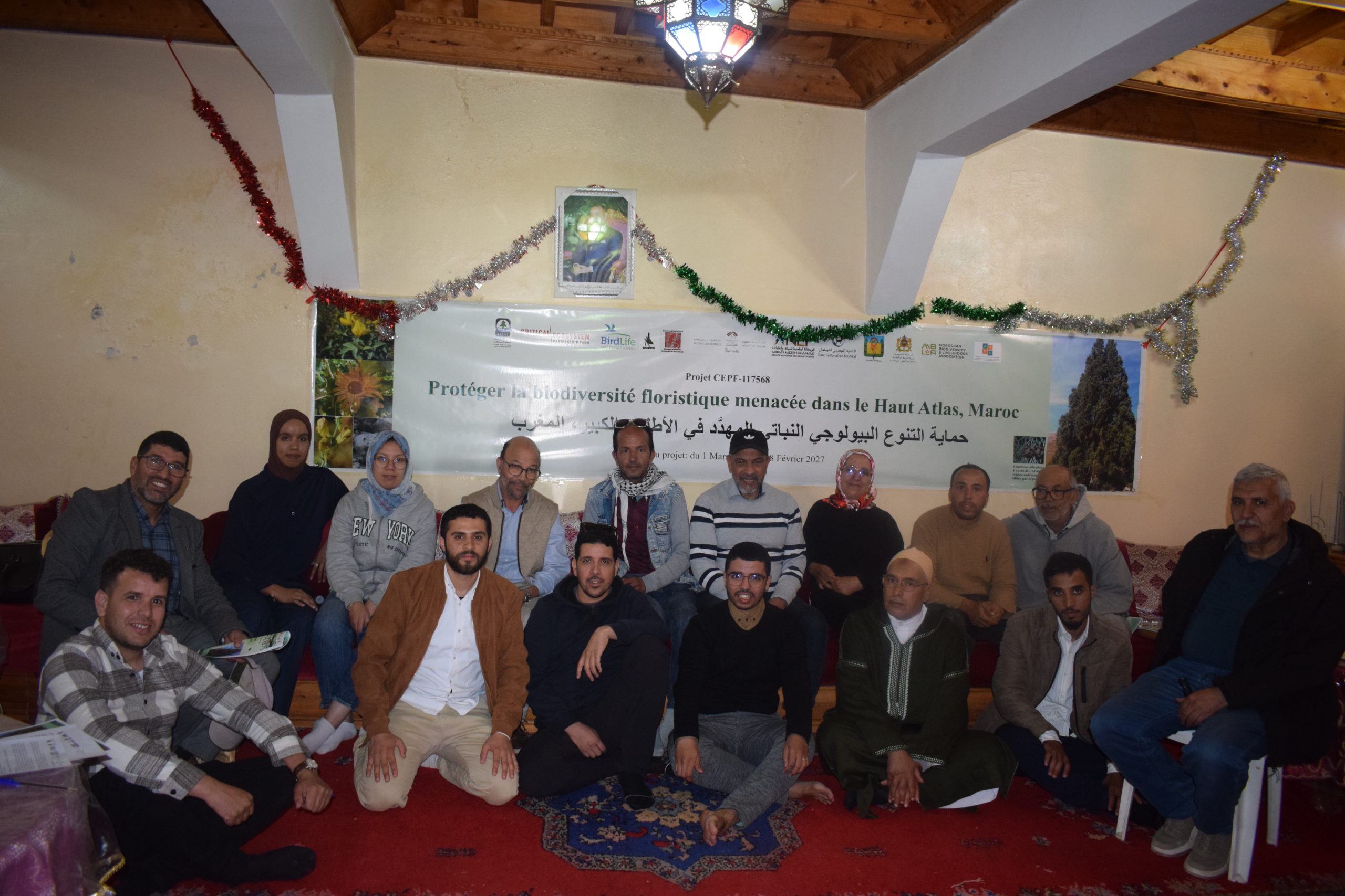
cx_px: 672
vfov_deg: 47.9
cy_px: 448
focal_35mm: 27
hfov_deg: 67.4
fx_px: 1009
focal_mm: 18
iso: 1600
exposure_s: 1/60
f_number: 3.5
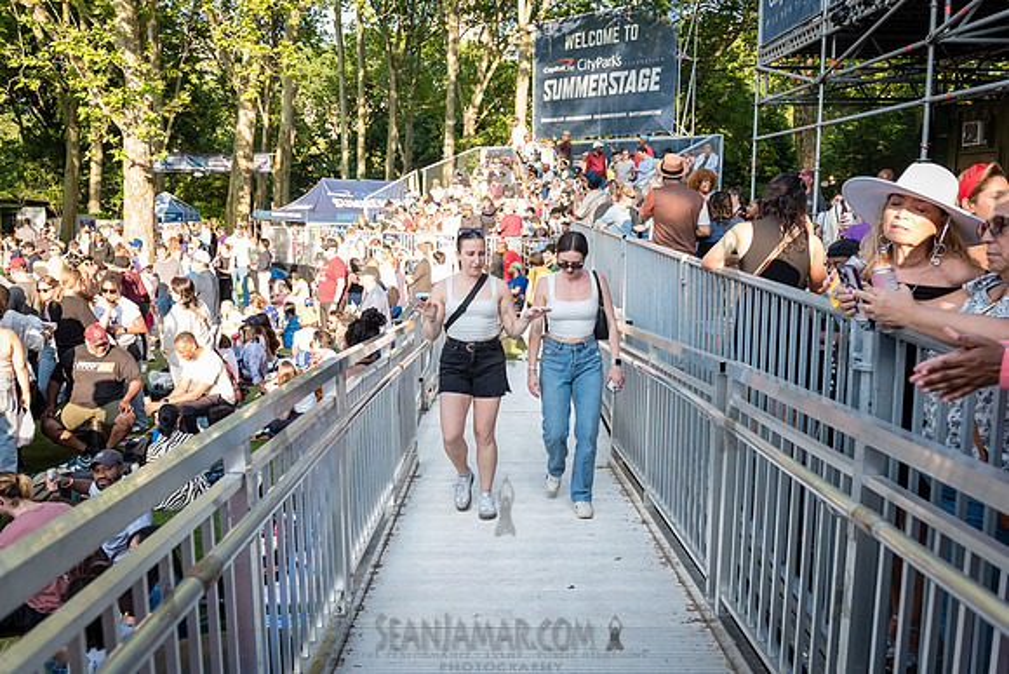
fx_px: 904
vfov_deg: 40.9
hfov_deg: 58.3
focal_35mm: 32
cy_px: 337
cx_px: 504
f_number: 4
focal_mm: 31
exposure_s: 1/500
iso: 800
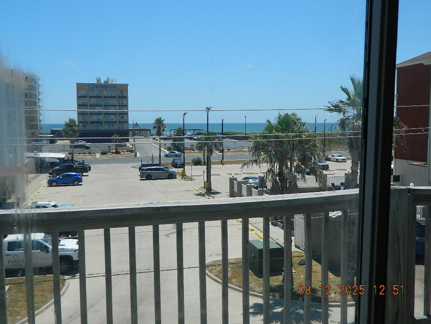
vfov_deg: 40.7
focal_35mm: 35
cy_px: 162
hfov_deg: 52.6
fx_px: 436
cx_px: 216
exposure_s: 1/160
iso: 80
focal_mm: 6.2
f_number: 9.4
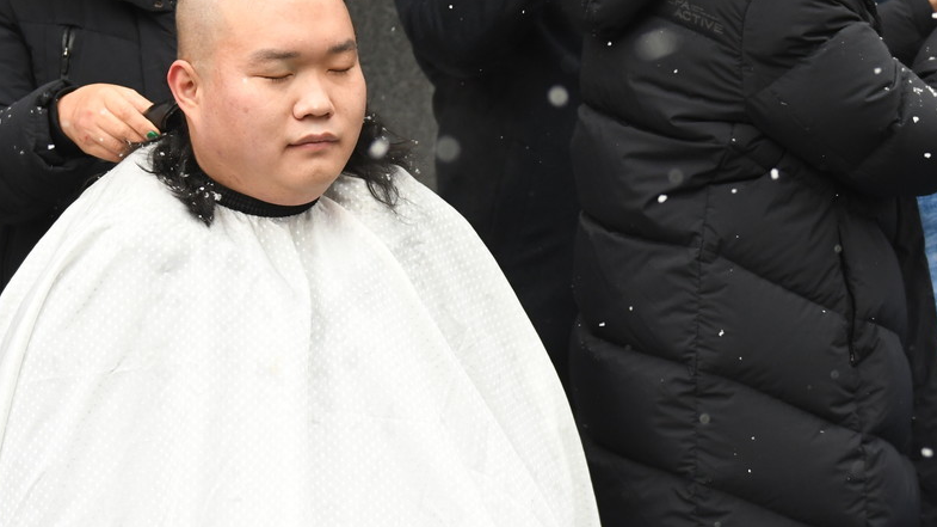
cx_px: 543
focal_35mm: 82
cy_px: 187
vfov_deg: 14.7
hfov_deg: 25.9
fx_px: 2037
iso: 1250
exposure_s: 1/640
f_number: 2.8
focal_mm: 32
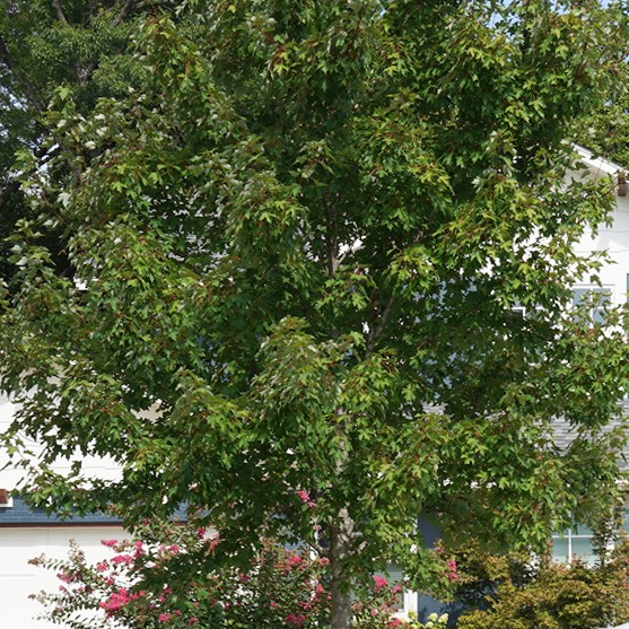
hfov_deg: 15.0
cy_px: 535
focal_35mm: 113
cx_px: 698
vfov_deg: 15.3
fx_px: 2323
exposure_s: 1/100
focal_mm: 37
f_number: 11
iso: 100
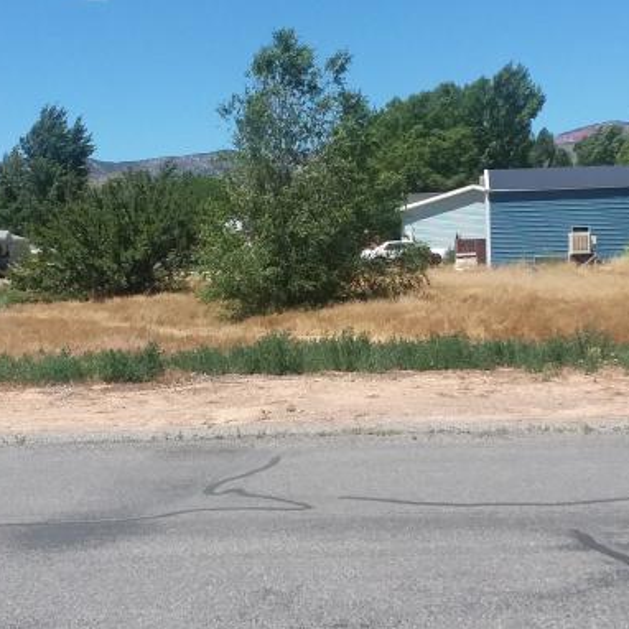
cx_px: 324
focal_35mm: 40
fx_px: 822
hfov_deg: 41.9
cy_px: 250
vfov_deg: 41.7
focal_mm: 2.91
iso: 50
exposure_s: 1/1553
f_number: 1.9
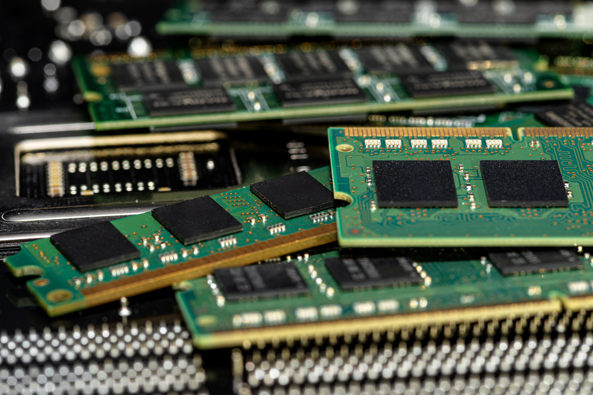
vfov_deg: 13.7
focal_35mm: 100
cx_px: 296
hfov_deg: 20.4
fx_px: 1648
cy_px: 198
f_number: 16
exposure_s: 1/60
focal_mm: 100
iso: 100
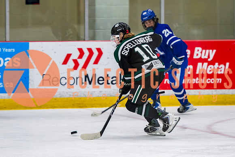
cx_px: 137
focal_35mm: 280
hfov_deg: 7.4
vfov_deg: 4.9
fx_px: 1827
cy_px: 58
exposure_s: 1/640
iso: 2000
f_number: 3.2
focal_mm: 150
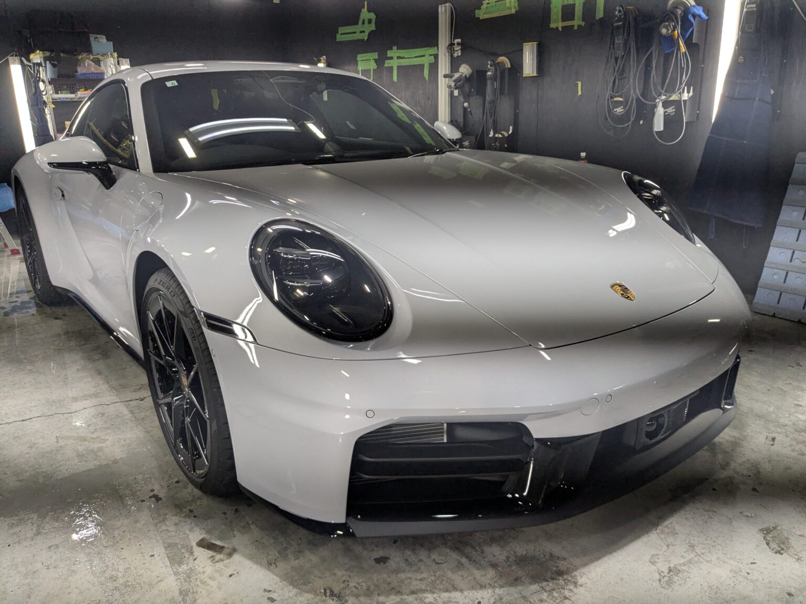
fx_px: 629
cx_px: 403
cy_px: 302
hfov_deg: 65.3
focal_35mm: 27
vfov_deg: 51.4
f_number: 1.73
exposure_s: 1/289
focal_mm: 4.38
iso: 116
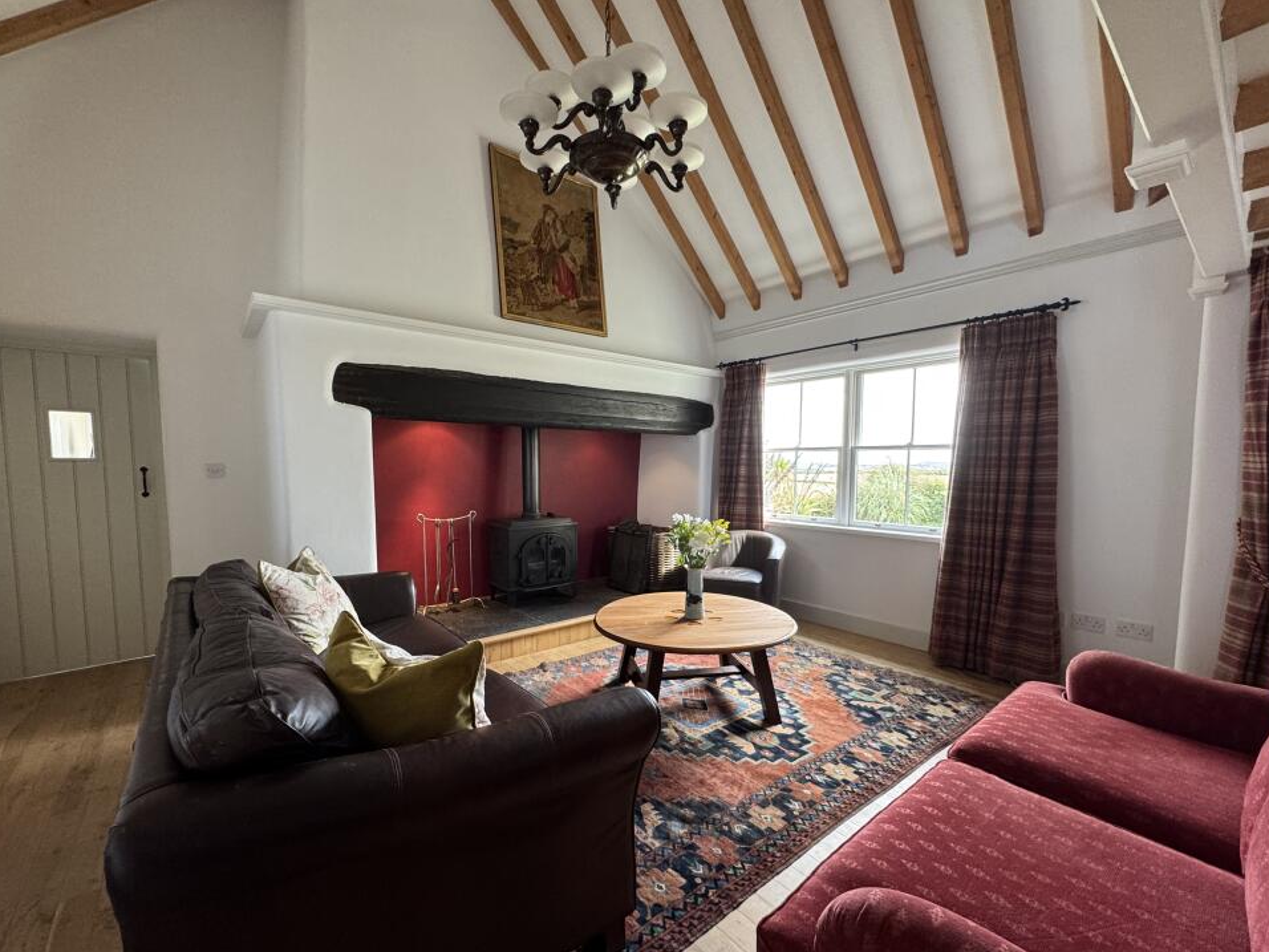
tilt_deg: -4.3
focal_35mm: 15
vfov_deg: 81.6
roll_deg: +0.0
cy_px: 507
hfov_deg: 98.2
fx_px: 550
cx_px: 645
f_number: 2.2
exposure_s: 1/100
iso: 200
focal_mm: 2.22
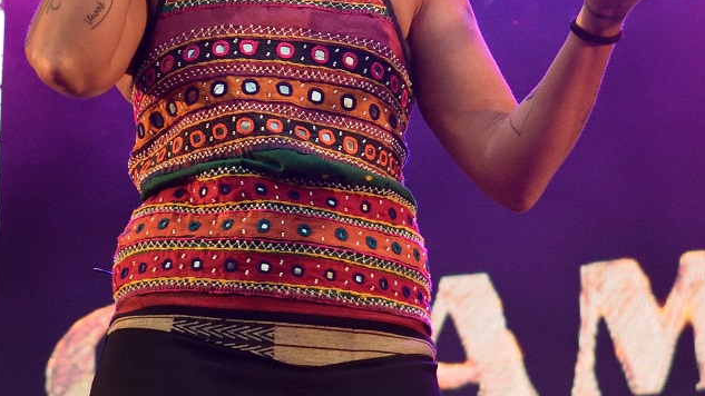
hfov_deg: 14.4
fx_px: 2785
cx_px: 313
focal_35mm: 149
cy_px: 80
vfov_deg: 8.1
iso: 800
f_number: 5.6
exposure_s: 1/200
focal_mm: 40
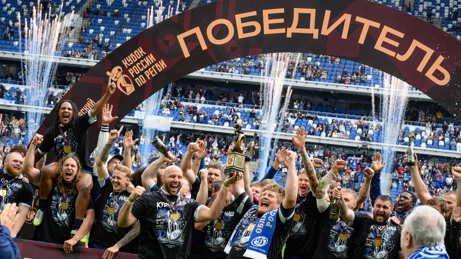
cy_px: 155
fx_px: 868
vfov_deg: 17.0
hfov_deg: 29.7
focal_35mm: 71
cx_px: 252
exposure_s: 1/640
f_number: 5.6
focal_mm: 57
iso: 800
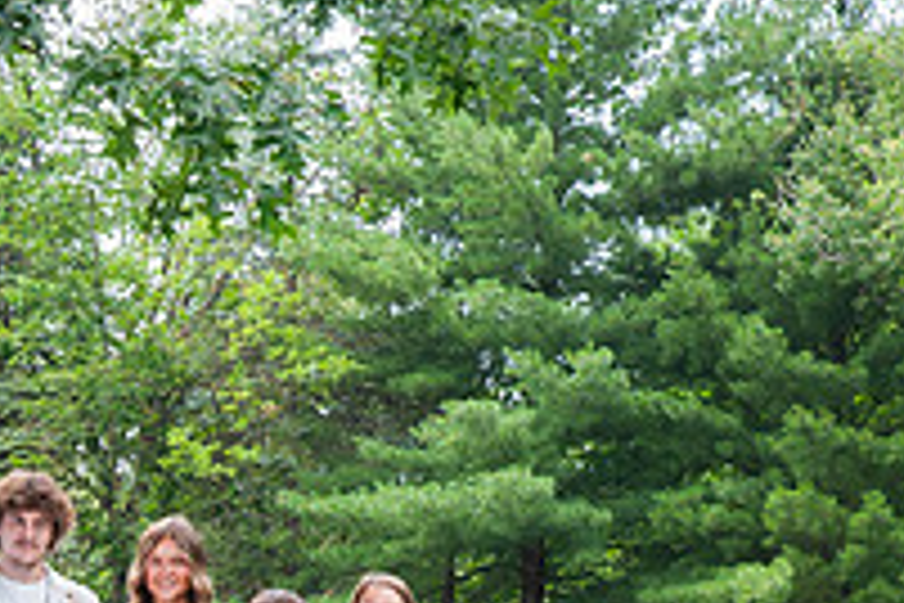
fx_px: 5398
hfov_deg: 9.5
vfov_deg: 6.4
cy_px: 675
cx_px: -162
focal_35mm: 215
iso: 800
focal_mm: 66
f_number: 14
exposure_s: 1/100
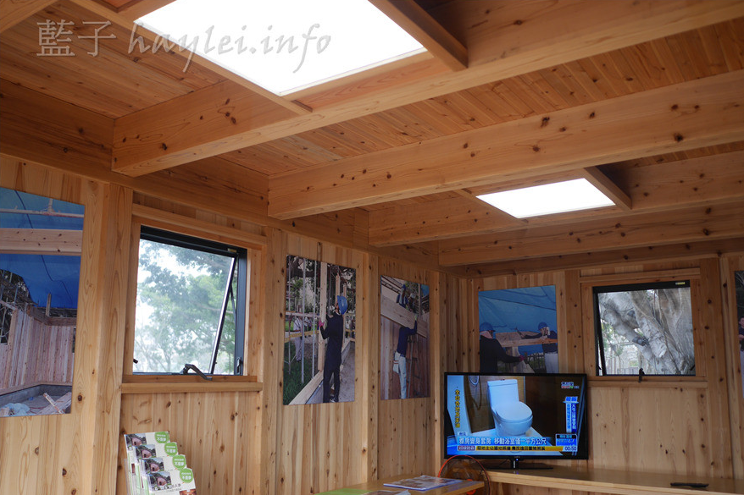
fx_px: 661
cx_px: 379
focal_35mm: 32
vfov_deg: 41.0
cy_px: 283
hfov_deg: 58.7
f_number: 1.7
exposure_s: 1/200
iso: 200
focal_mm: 15
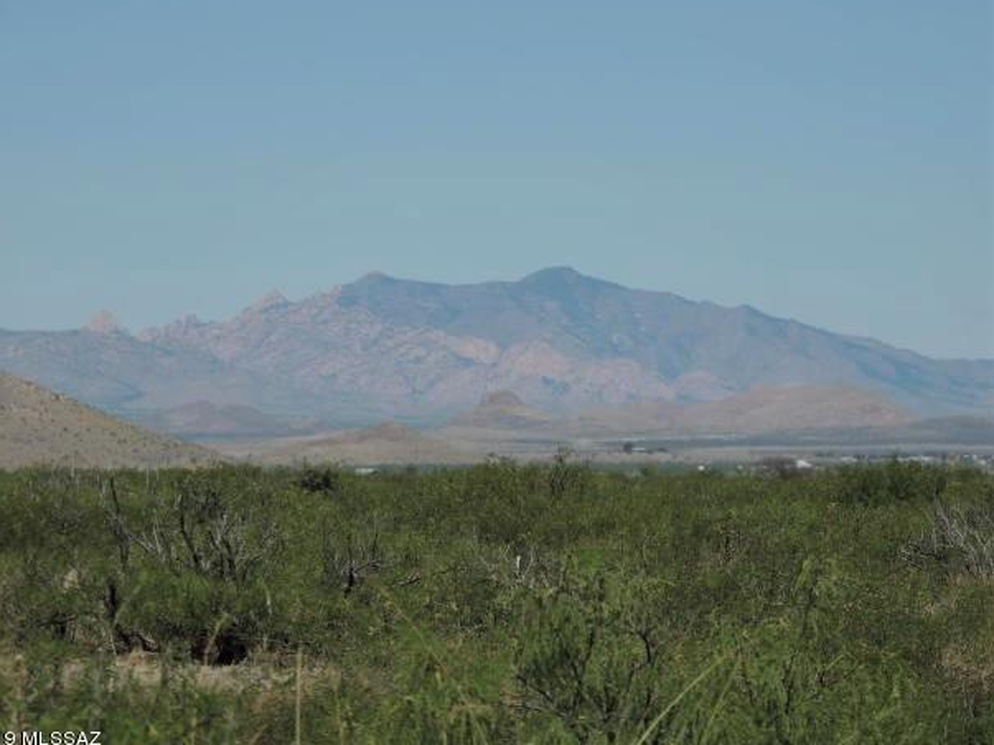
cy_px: 376
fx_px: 6862
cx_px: 473
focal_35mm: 239
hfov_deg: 8.3
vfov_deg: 6.2
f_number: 4.6
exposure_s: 1/1250
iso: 100
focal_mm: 40.1
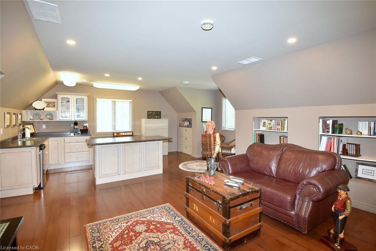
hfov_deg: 96.7
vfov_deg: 73.8
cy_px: 126
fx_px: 167
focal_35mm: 16
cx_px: 188
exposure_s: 1/60
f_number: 4
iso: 800
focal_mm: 16
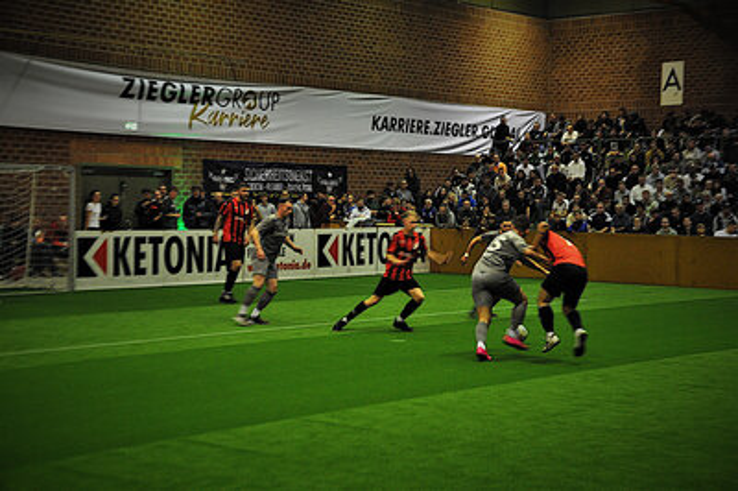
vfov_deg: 20.1
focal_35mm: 68
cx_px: 369
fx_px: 1383
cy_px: 246
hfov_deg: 29.9
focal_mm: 45
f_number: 4.8
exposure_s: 1/40
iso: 1600
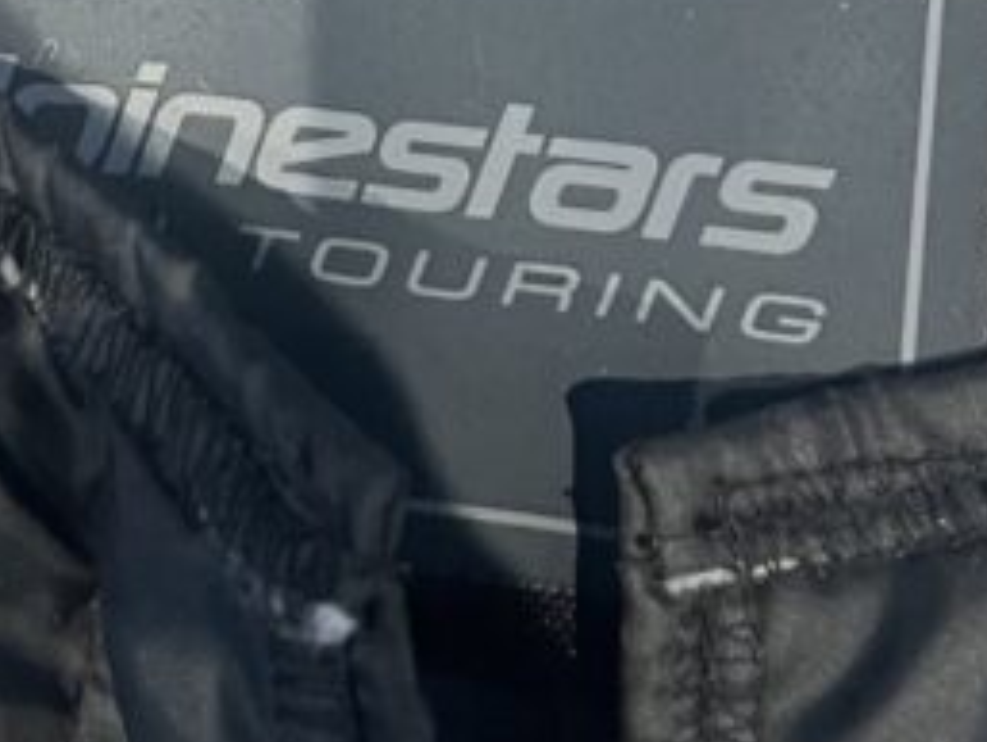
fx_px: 2311
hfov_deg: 23.9
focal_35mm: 81
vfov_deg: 16.8
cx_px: 269
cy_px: -319
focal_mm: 5.7
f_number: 1.5
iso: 320
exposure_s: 1/50
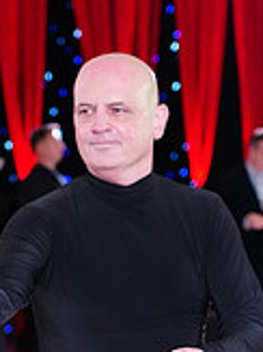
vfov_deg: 7.8
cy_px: 514
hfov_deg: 5.9
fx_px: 2536
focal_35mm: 250
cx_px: 20
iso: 3200
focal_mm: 73
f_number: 4
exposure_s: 1/250
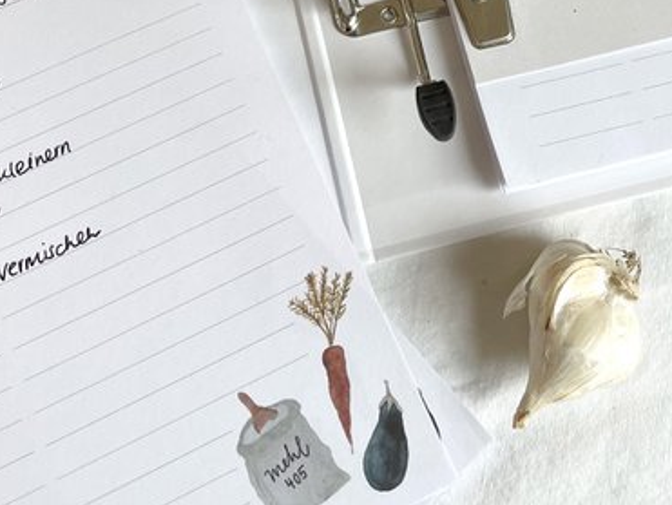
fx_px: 1088
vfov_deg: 24.7
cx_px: 366
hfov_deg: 34.3
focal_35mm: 56
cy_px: -20
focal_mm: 4.2
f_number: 1.6
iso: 64
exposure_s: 1/121
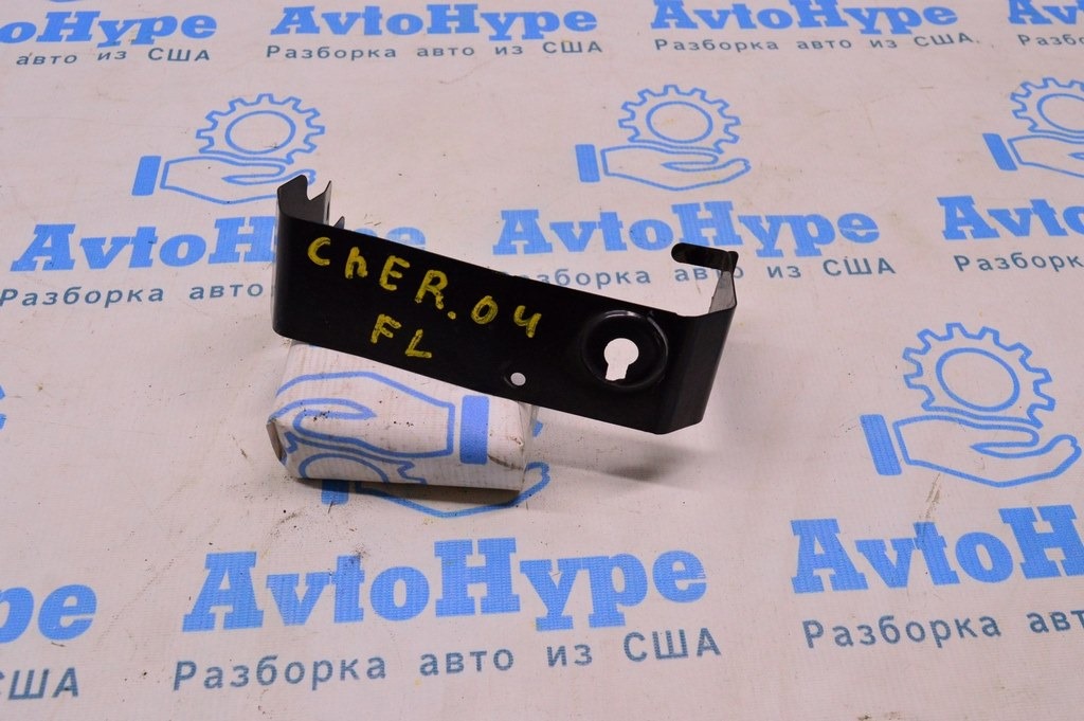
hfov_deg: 53.2
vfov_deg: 36.8
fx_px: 1083
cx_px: 542
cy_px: 360
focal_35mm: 36
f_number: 8
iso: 1600
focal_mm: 24
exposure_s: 1/125
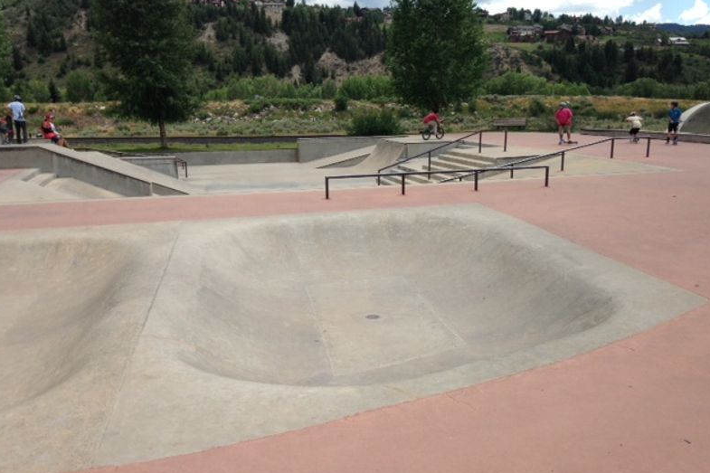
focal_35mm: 35
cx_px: 352
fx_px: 690
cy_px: 250
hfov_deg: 54.4
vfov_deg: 37.8
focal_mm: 4.12
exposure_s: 1/763
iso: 50
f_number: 2.4
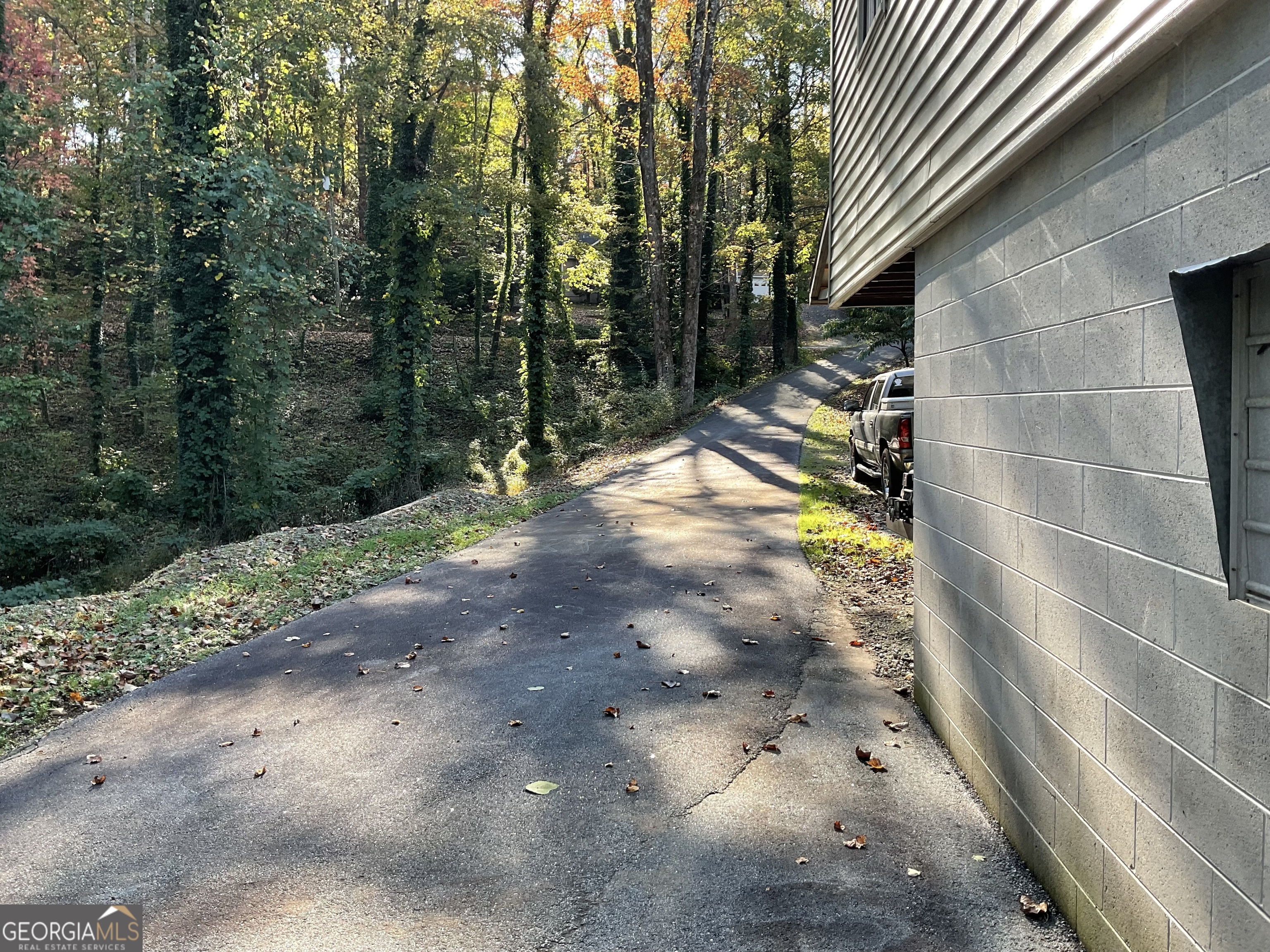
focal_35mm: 29
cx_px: 635
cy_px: 476
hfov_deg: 61.7
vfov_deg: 48.2
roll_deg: -0.6
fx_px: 1064
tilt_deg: -3.4
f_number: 1.8
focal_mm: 3
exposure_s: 1/120
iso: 25
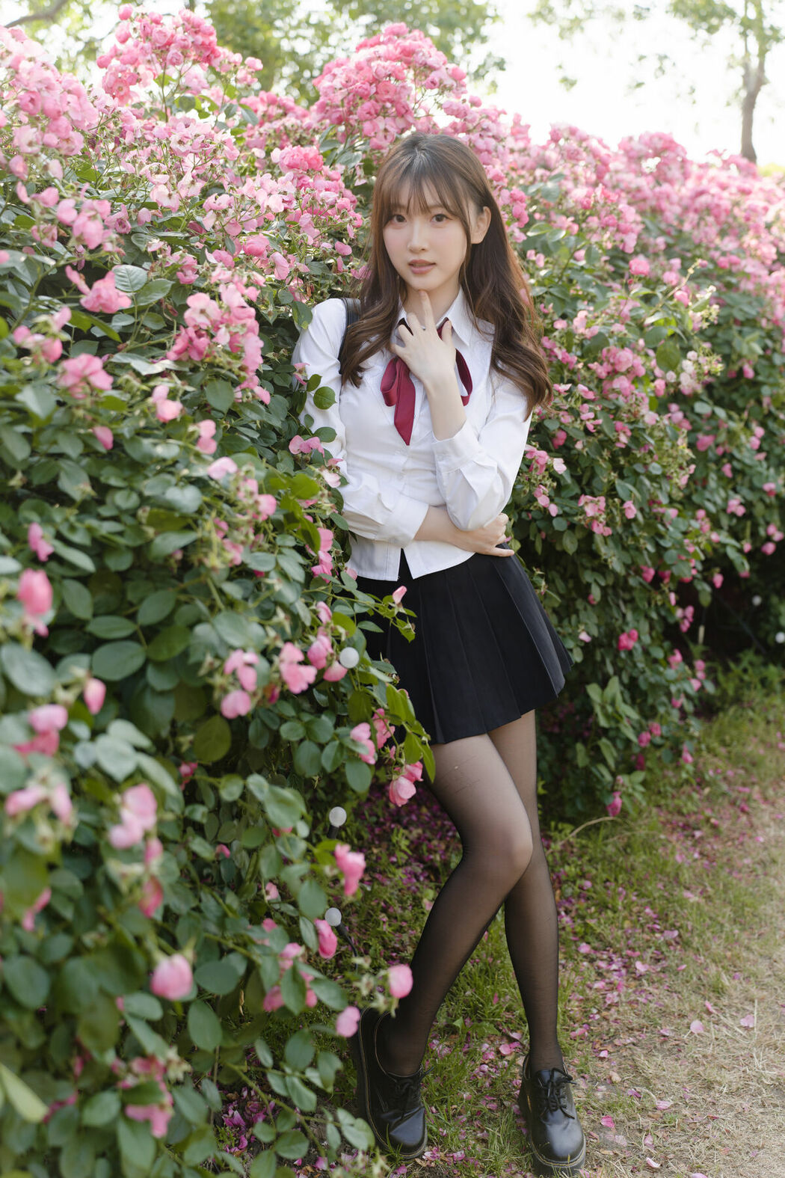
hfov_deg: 31.9
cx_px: 392
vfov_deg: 46.4
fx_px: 1374
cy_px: 589
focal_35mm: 42
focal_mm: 42
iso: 100
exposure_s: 1/800
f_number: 2.8
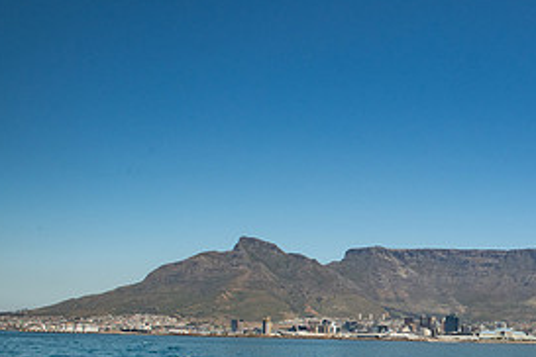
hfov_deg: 35.8
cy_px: 291
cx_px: 510
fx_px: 759
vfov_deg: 26.0
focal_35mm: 51
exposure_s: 1/500
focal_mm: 24
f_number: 11
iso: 180
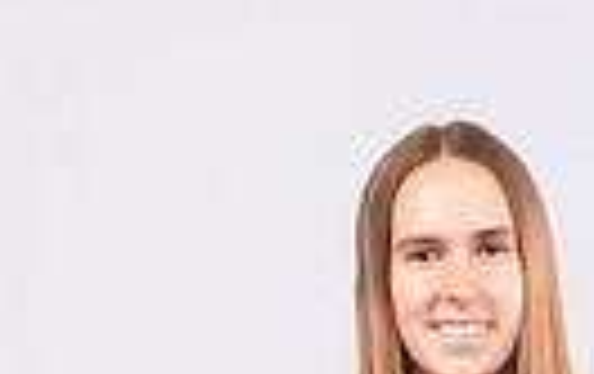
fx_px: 2189
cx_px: 522
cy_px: 1000
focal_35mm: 135
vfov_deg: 8.6
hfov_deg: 15.3
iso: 160
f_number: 7.1
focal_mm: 39
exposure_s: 1/200
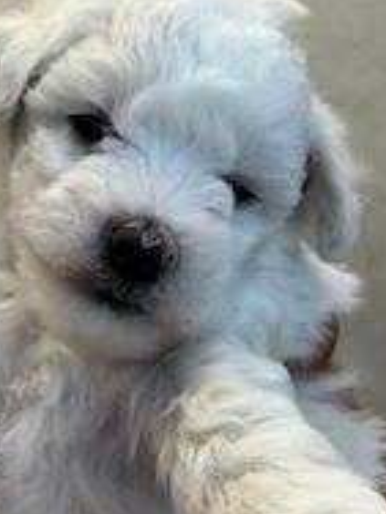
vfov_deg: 37.5
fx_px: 758
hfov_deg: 28.4
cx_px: 129
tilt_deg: -67.6
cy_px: 257
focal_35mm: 51
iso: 50
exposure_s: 1/497
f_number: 2.2
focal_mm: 2.22
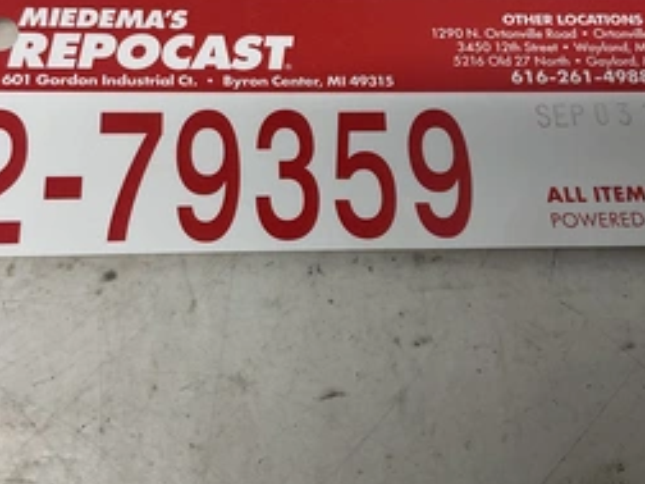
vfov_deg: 31.2
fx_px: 857
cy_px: 151
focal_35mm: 46
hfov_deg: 41.2
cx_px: 322
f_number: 1.8
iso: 32
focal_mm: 3
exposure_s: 1/120
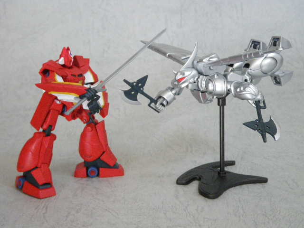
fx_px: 544
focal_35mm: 62
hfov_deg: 31.2
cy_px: 114
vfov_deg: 23.7
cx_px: 152
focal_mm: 11.1
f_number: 4.6
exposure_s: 1/50
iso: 800
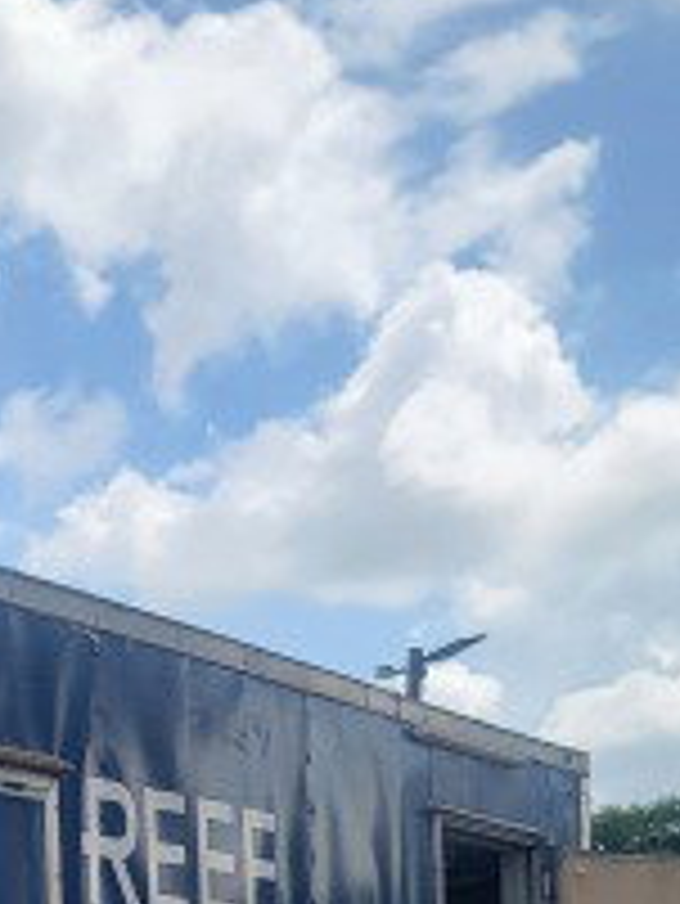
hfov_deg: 13.5
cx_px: -590
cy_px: 1266
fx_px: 2538
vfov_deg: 18.4
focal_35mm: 97
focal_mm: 6.7
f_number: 1.8
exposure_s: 1/775
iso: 16
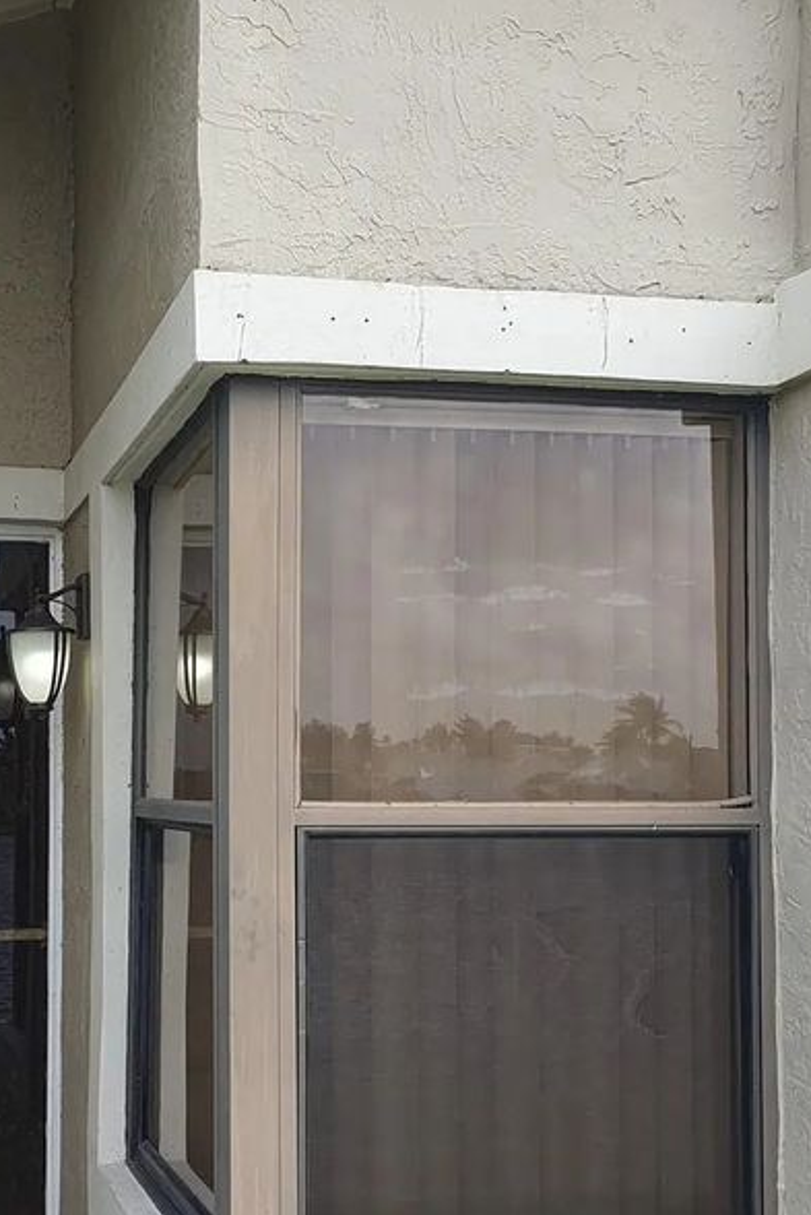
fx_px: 1587
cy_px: 755
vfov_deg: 41.6
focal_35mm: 47
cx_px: 140
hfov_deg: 28.0
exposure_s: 1/558
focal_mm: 4.32
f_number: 2.4
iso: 50
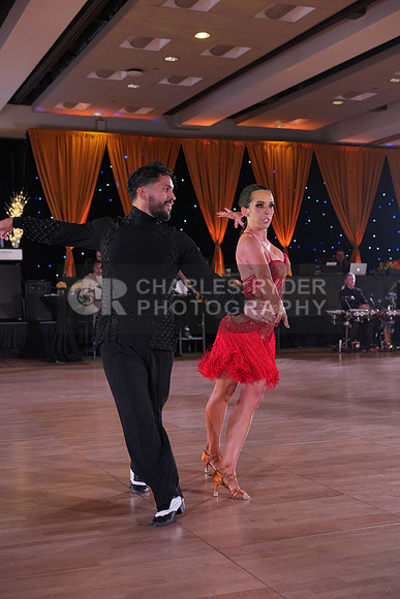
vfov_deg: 39.6
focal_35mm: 50
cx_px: 200
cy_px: 300
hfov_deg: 27.0
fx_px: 833
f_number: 4
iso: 1250
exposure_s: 1/400
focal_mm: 50
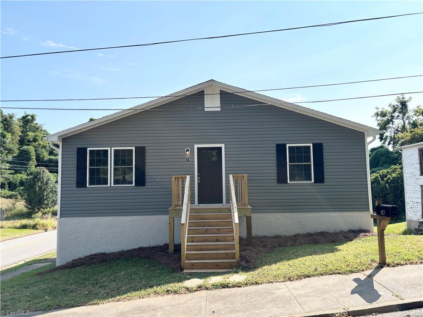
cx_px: 212
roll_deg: +0.8
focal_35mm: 26
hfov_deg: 67.3
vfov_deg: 53.1
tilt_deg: +3.8
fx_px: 318
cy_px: 158
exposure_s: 1/3534
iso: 50
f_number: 1.6
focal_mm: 5.96
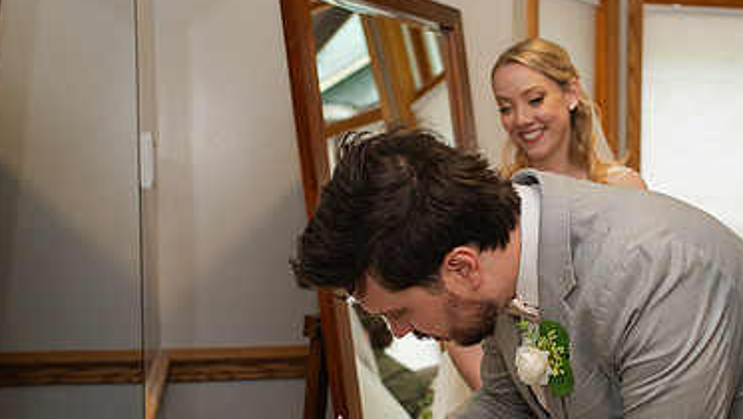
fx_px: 1123
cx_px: 468
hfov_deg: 36.4
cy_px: 309
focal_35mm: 57
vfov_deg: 20.9
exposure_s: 1/200
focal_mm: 35
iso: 800
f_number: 3.2
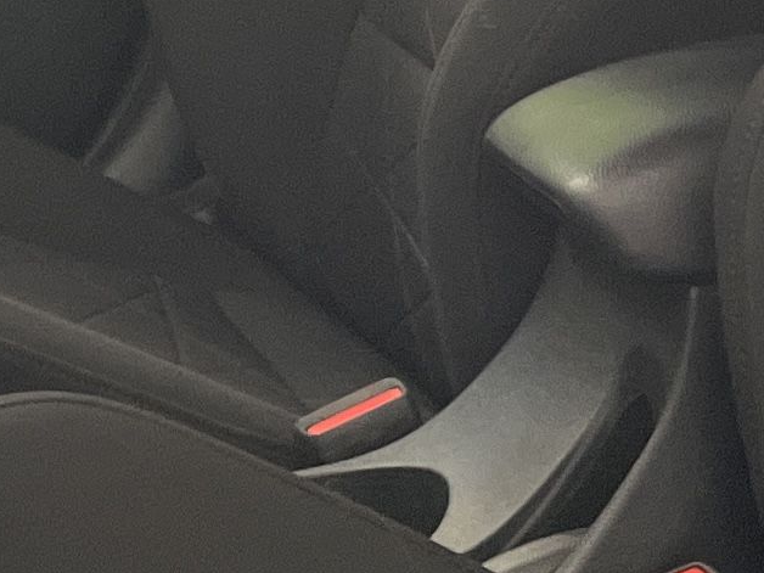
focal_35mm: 167
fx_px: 3686
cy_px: 40
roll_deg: -2.6
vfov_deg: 8.9
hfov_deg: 11.8
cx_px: 297
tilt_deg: -13.9
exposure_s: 1/100
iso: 125
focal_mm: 4.2
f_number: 1.6
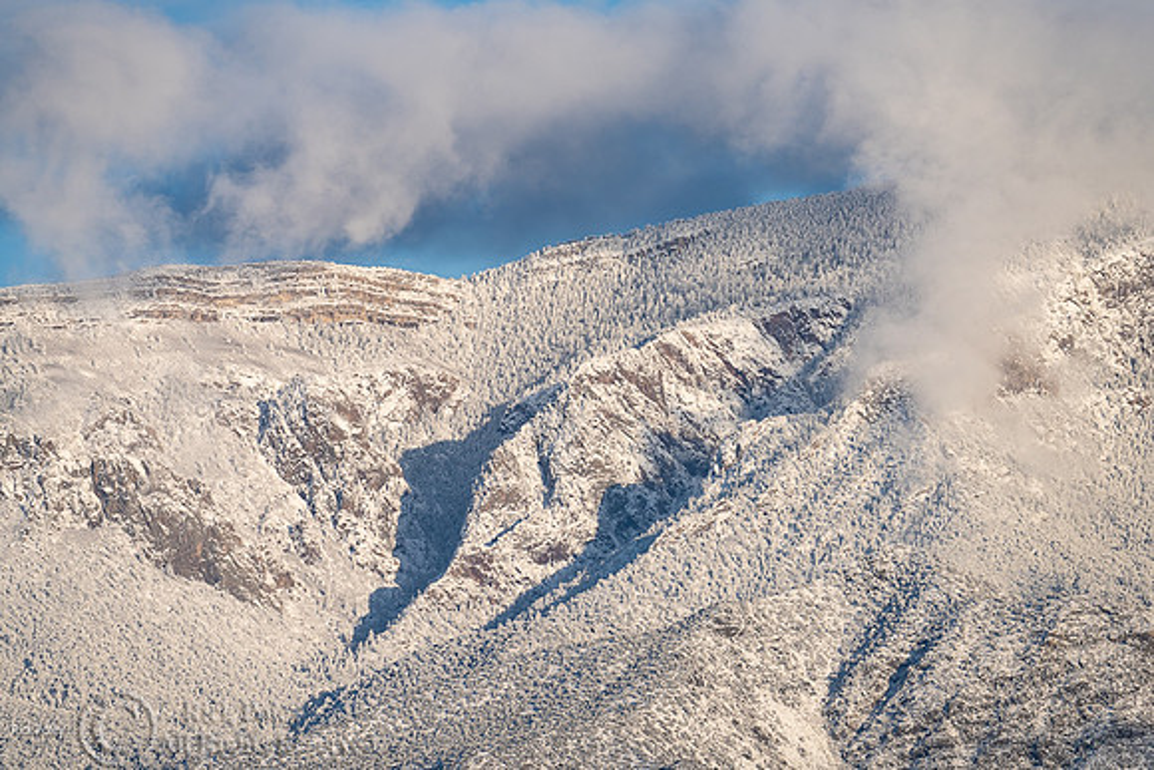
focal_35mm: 344
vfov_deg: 4.0
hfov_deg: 6.0
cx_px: 577
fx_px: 11039
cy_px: 385
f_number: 11
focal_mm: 344.3
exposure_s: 1/400
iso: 250
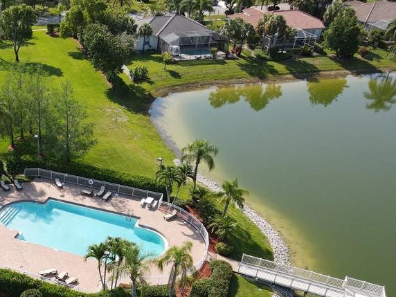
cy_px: 238
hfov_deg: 41.0
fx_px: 492
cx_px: 52
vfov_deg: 32.7
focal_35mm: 43
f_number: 2.8
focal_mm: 4.5
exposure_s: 1/400
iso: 110
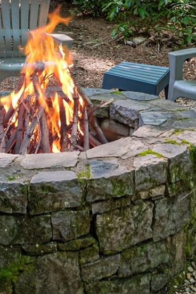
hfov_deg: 26.0
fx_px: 424
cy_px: 6
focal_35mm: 52
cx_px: 101
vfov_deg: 35.0
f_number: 8
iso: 320
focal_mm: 14
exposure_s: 1/100
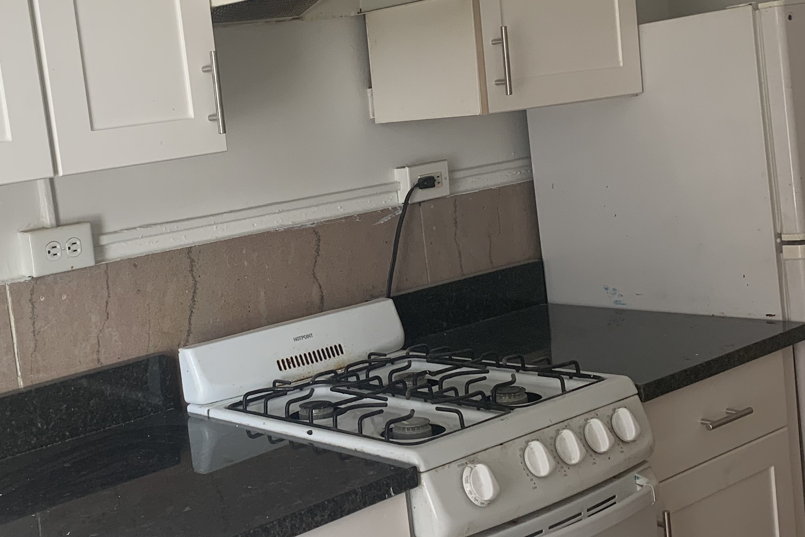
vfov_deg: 25.5
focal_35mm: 53
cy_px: 246
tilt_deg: -6.4
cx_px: 240
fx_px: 1185
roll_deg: +7.4
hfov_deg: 36.9
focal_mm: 4.25
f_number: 1.8
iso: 80
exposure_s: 1/121
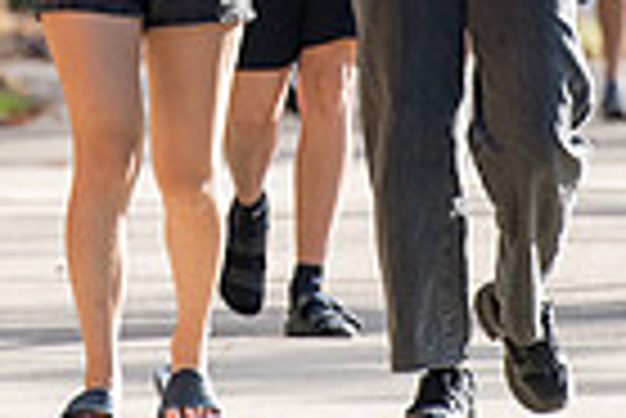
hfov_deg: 2.5
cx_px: 171
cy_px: -335
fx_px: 14482
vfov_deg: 1.7
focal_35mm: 832
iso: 160
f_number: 4
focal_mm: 200
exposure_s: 1/400
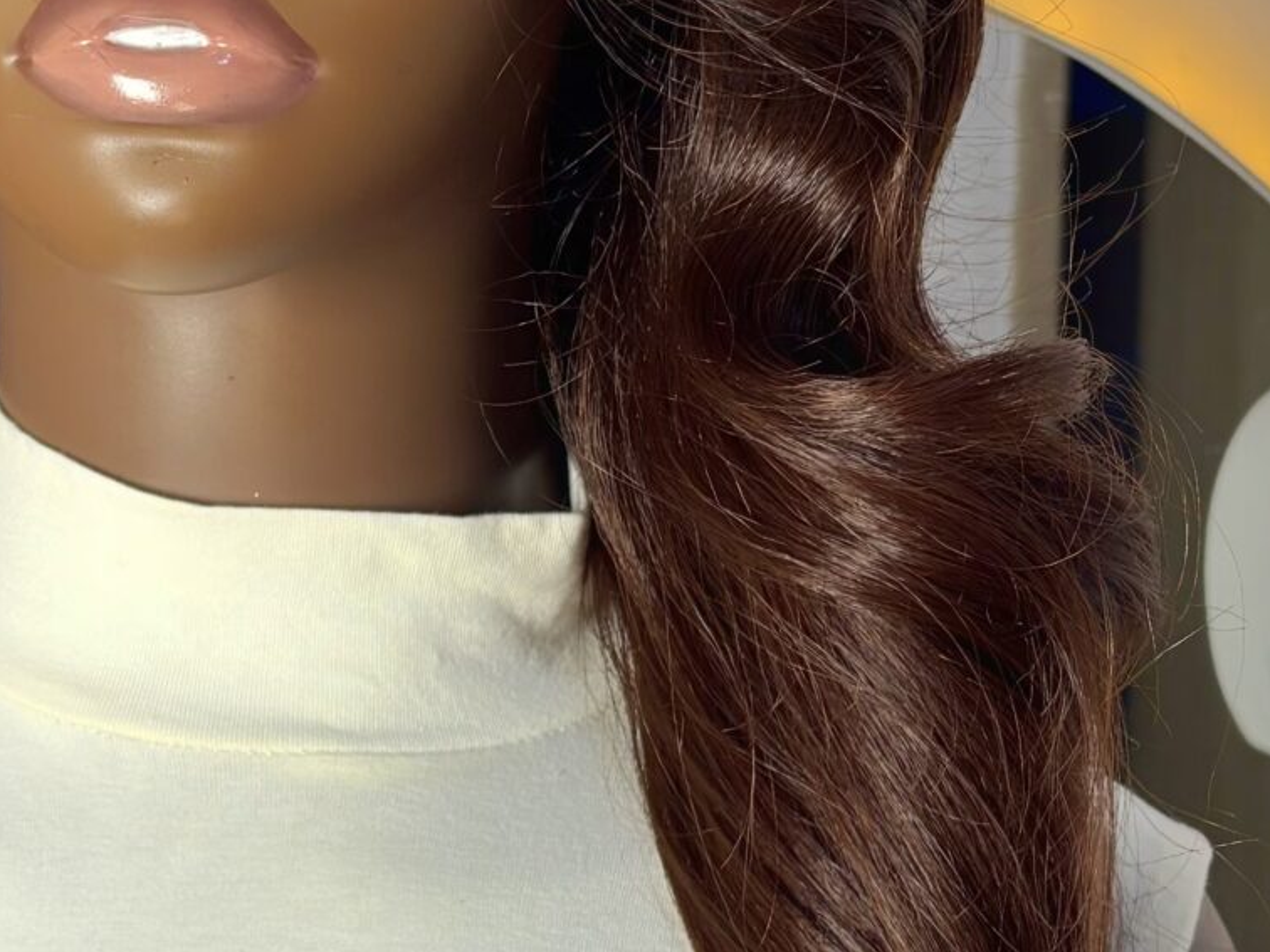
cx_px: 237
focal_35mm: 88
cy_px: 604
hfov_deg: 21.9
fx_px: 3229
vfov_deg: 16.8
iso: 80
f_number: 1.6
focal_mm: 5.96
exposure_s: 1/100
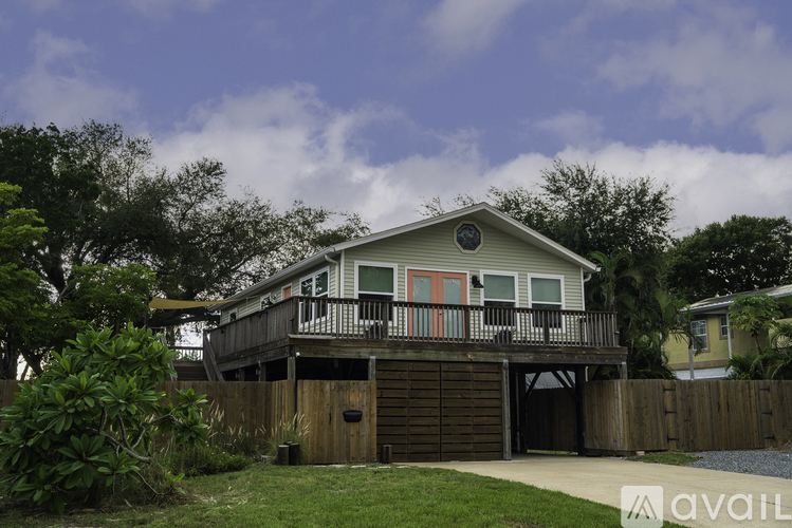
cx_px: 396
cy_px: 264
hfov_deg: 47.4
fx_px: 902
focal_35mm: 41
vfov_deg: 32.7
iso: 80
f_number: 4.5
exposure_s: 1/80
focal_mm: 41
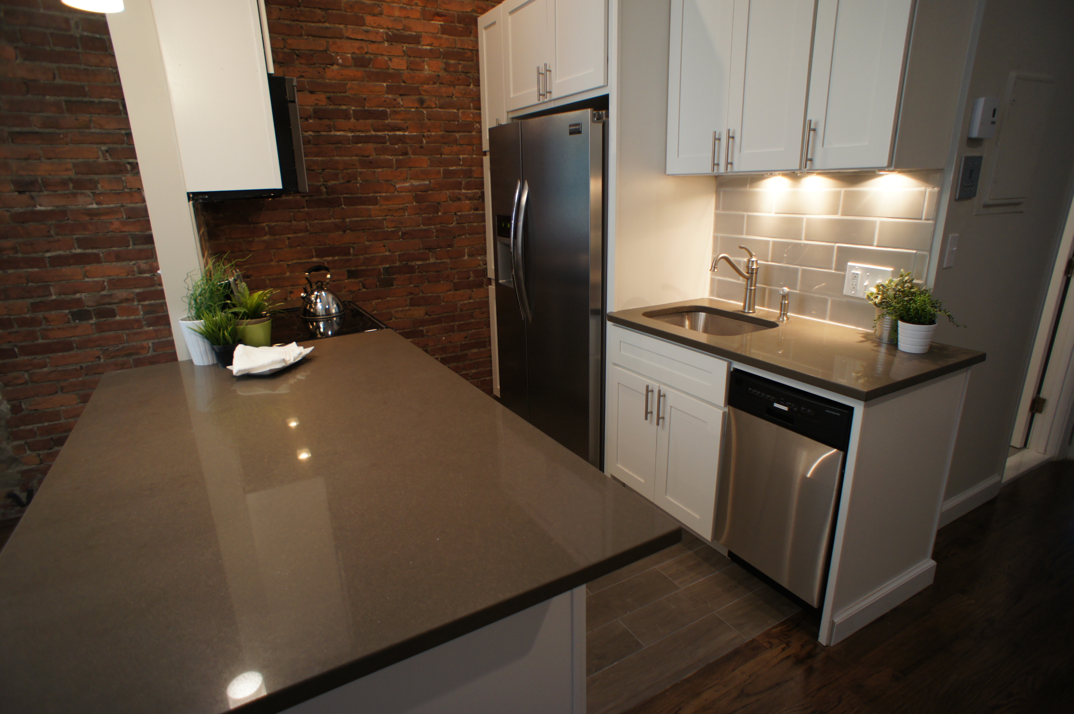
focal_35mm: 24
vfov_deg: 53.1
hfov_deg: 73.8
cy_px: 357
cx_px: 537
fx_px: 715
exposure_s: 1/30
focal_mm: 16
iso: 320
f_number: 2.8
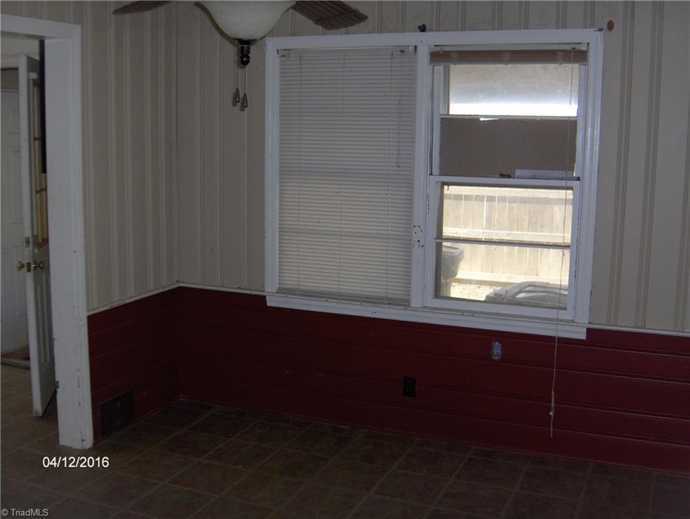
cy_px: 260
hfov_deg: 47.8
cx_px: 345
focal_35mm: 39
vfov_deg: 36.9
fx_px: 778
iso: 100
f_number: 2.8
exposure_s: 1/60
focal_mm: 8
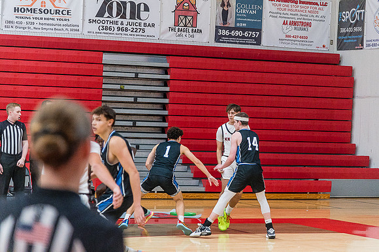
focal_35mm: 120
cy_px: 126
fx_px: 1263
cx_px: 190
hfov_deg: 17.1
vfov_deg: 11.4
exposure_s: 1/320
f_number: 4
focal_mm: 120
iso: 5000
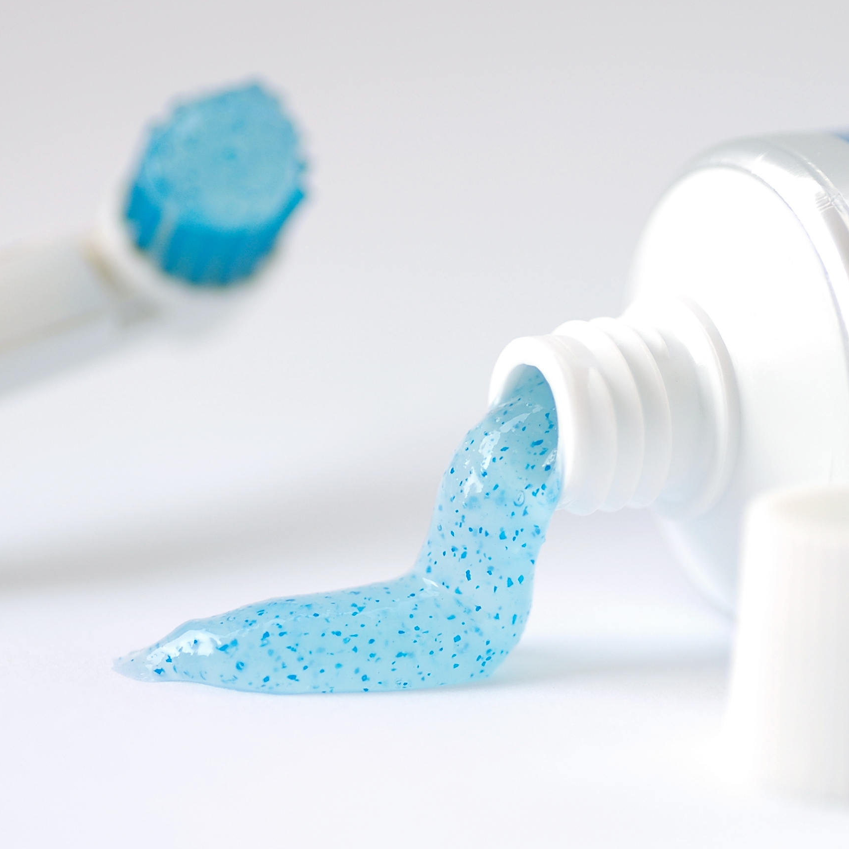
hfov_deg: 8.7
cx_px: 548
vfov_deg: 8.7
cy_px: 456
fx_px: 5605
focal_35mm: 202
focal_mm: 90
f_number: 3.5
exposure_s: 1/640
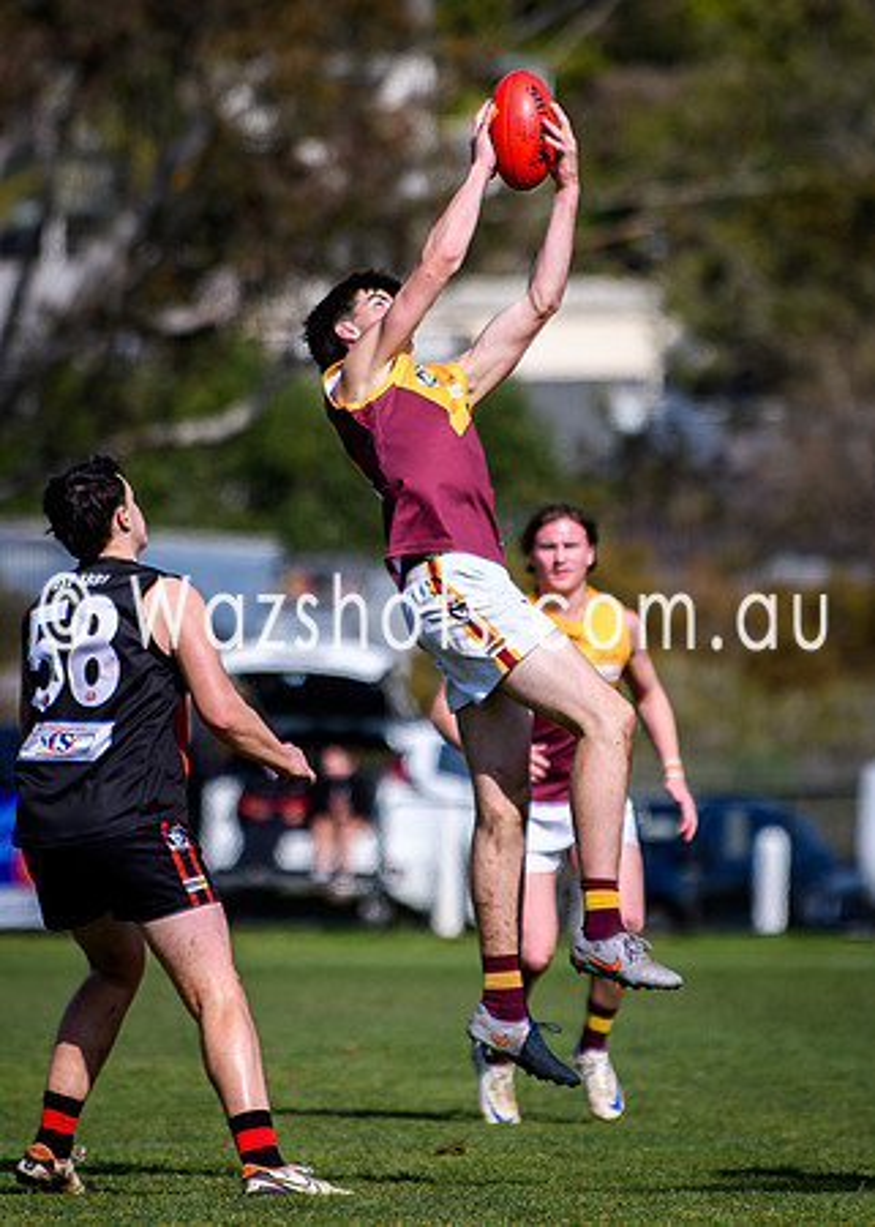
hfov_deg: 2.3
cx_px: 368
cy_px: 378
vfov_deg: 3.2
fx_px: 21950
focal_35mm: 630
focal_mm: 200
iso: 100
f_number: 2.8
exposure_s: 1/2500
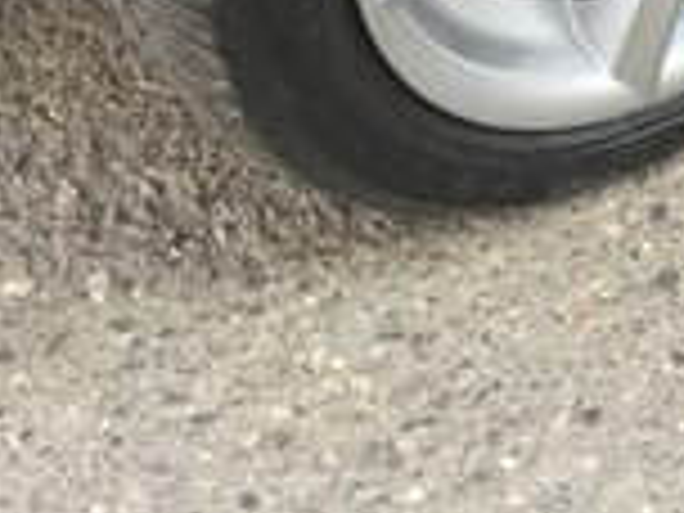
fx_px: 2490
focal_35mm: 126
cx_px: 652
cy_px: -569
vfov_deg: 10.6
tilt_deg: -25.5
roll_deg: -2.1
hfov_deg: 15.4
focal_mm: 4.15
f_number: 2.2
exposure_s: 1/100
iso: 32
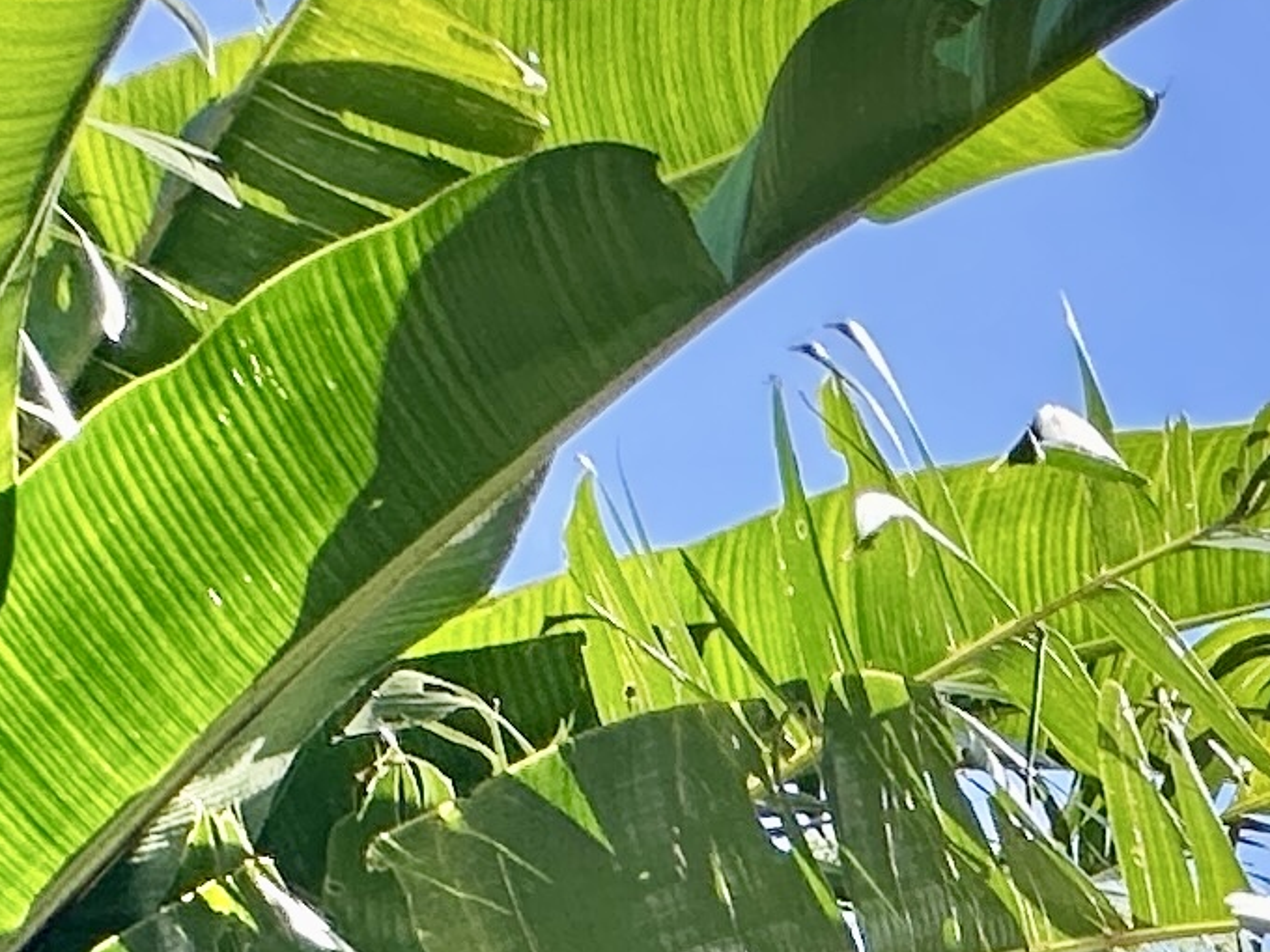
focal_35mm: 83
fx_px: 3045
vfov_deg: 12.6
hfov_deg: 17.5
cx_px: 2480
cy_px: 2466
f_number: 2.2
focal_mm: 2.22
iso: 40
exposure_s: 1/558
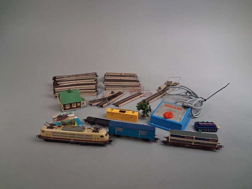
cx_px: 126
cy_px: 94
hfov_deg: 65.3
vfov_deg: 51.4
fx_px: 197
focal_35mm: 27
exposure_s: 1/100
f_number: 1.8
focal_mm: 4
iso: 400
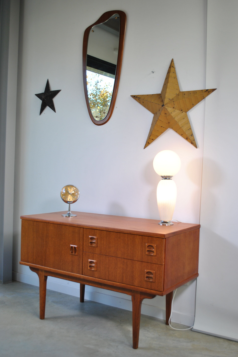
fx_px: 397
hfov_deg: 33.4
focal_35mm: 40
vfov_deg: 48.5
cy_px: 179
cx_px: 122
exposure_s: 1/80
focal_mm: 26
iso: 200
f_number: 4.5
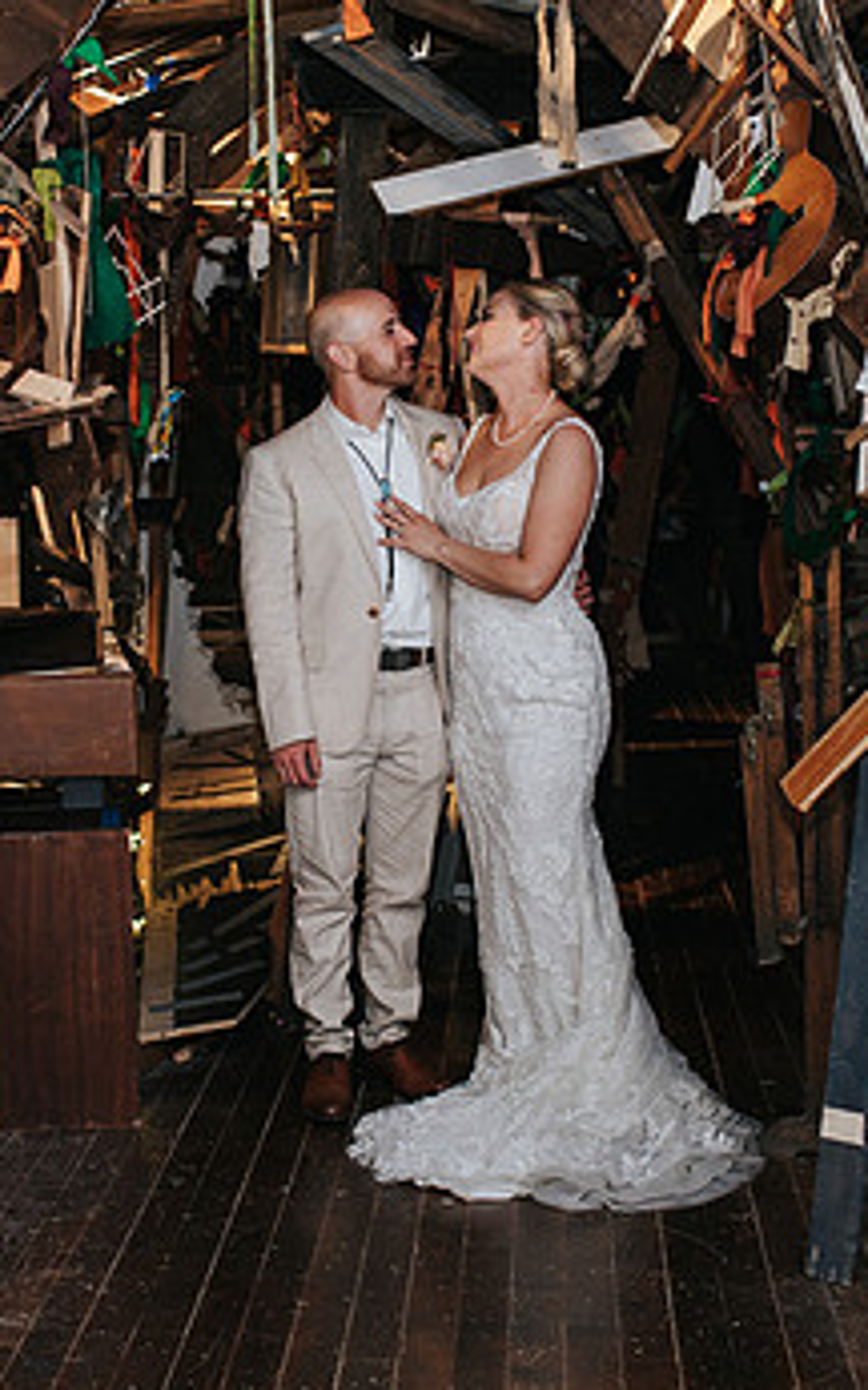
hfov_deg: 18.5
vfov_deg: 29.4
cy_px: 664
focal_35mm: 70
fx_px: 2652
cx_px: 286
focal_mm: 35
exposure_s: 1/200
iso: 1000
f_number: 2.8
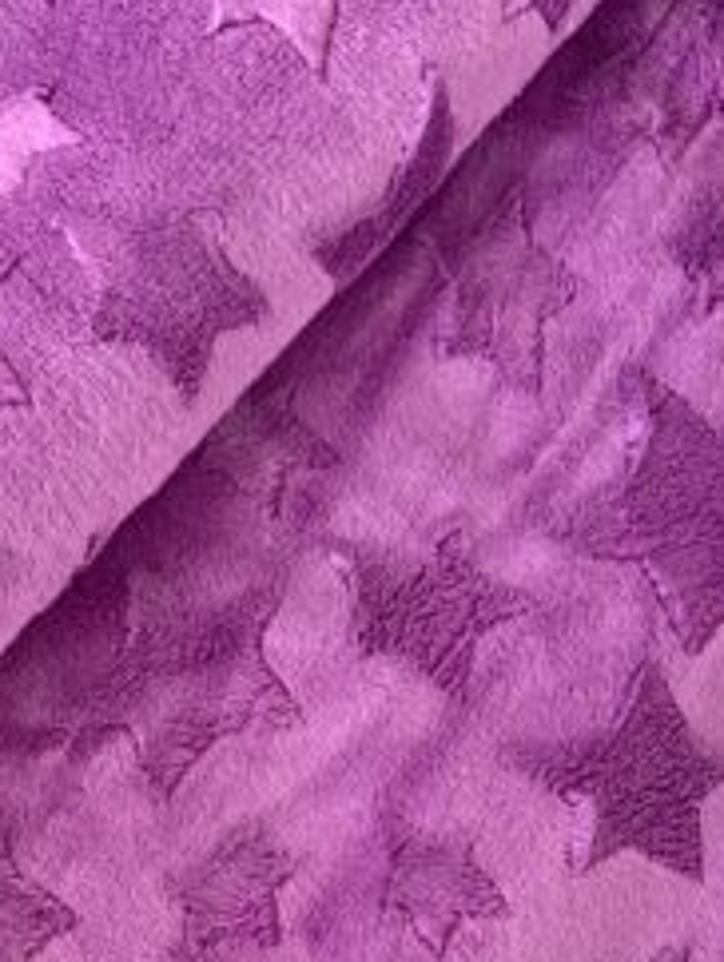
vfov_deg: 33.0
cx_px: 80
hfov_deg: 25.8
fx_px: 1531
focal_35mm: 55
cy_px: 882
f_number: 1.8
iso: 320
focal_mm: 4.25
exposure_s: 1/60
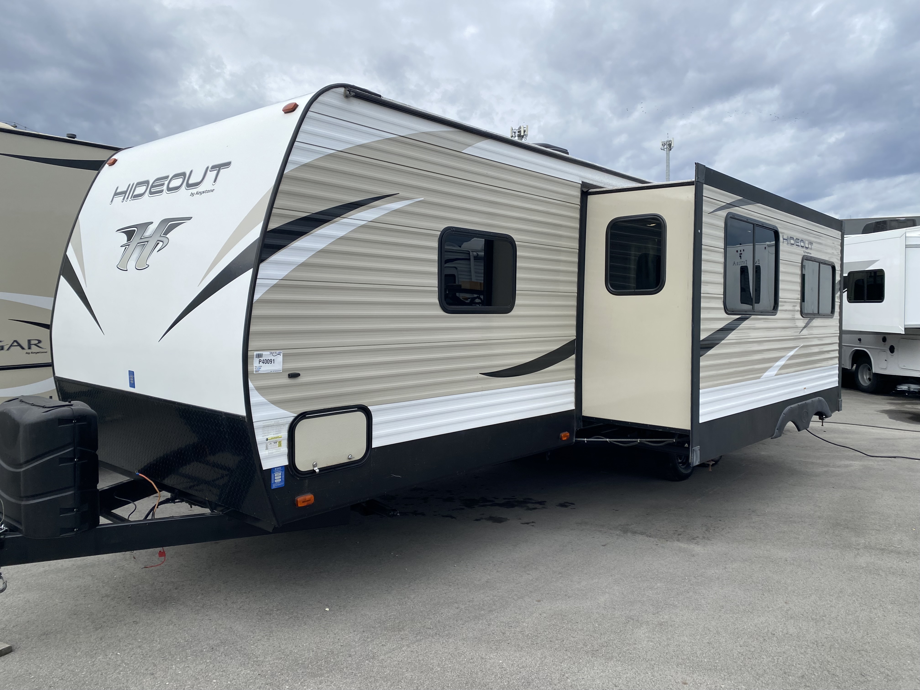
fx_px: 691
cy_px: 345
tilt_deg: -0.7
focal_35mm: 26
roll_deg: +0.4
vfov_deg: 53.1
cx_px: 460
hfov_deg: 67.3
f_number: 1.8
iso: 32
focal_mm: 4.25
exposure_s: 1/2463
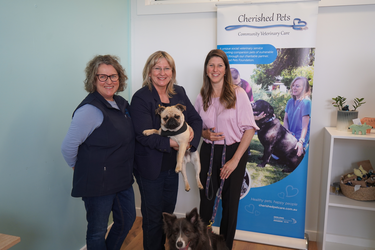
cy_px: 125
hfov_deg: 60.3
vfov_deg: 42.3
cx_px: 188
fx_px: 323
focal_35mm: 31
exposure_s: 1/160
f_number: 4
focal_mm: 31
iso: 800
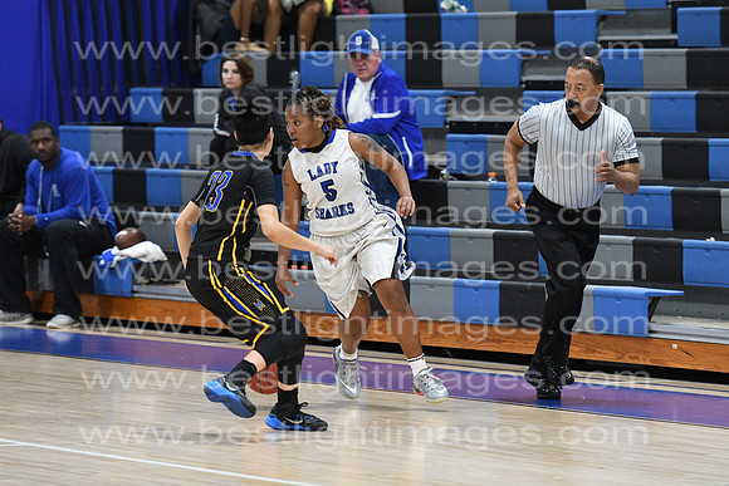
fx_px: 4861
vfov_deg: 5.7
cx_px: 364
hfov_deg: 8.6
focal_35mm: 240
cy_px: 243
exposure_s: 1/640
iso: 5000
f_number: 4
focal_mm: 160
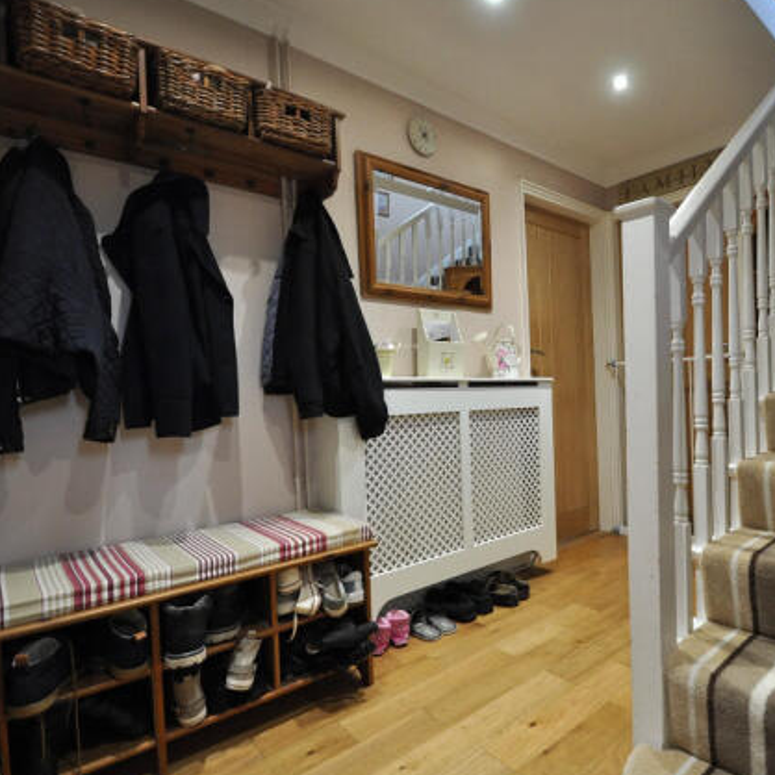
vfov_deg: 74.8
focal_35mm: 20
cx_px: 501
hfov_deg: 73.1
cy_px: 391
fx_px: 507
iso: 800
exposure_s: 1/40
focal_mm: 10
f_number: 3.5
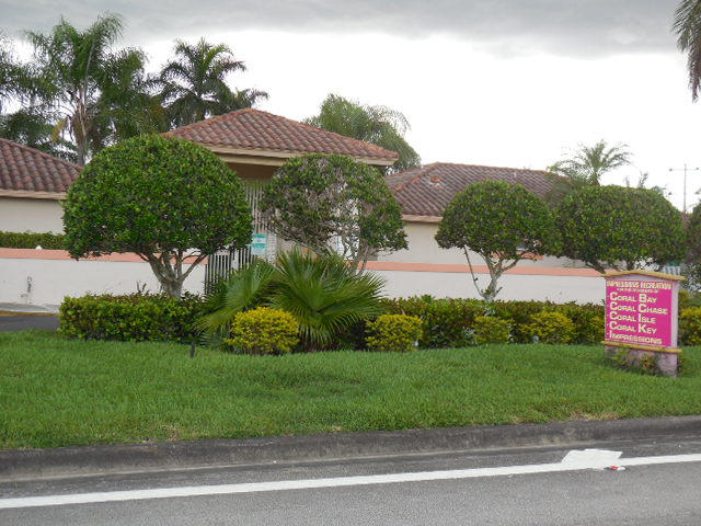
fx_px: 1073
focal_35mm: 53
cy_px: 263
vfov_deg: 27.5
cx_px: 350
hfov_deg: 36.2
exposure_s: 1/100
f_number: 4
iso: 125
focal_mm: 9.4
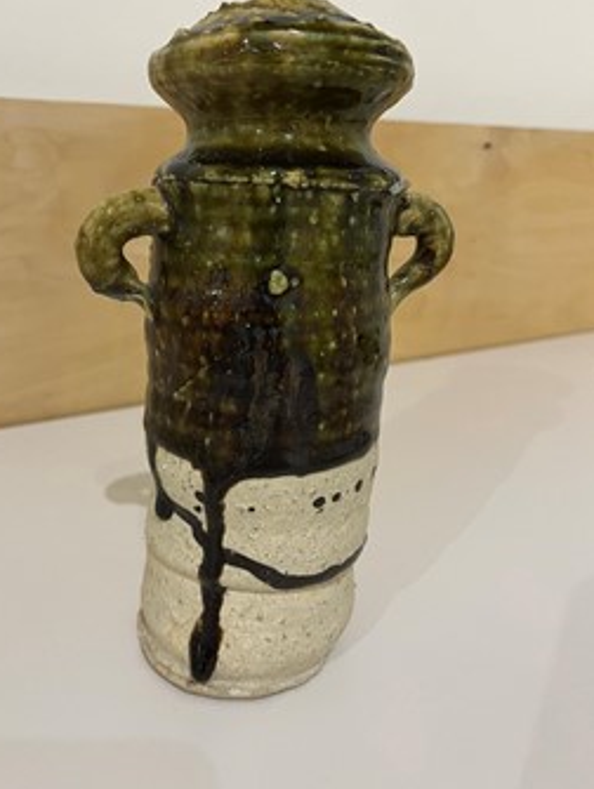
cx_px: 245
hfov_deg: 45.3
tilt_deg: -15.3
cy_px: 337
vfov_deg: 58.1
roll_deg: -1.8
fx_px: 708
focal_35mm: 31
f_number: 1.6
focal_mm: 5.1
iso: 125
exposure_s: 1/50
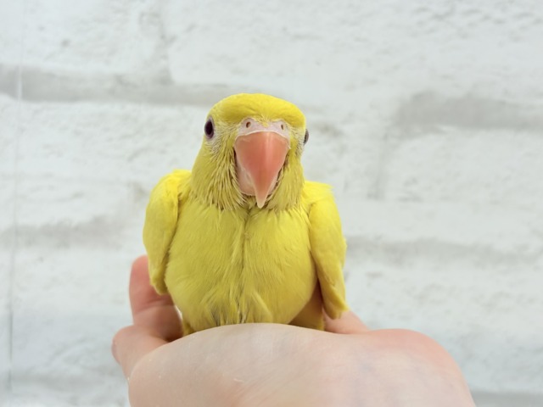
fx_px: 816
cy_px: 204
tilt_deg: -5.3
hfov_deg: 36.8
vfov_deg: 28.0
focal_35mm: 52
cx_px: 272
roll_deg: -2.0
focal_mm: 5.96
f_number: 1.6
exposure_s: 1/100
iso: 50
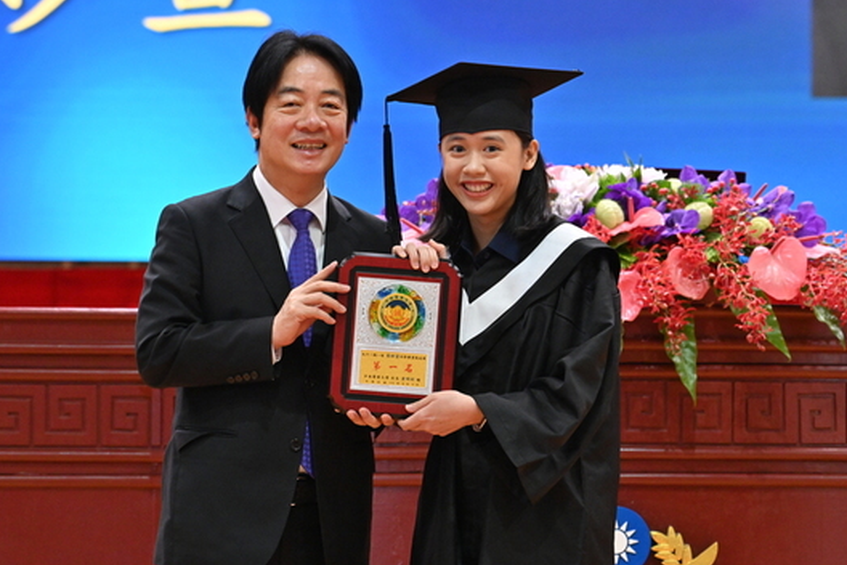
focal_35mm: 358
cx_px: 403
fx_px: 8422
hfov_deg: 5.8
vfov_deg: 3.8
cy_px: 253
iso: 3200
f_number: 6.3
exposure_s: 1/160
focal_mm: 270
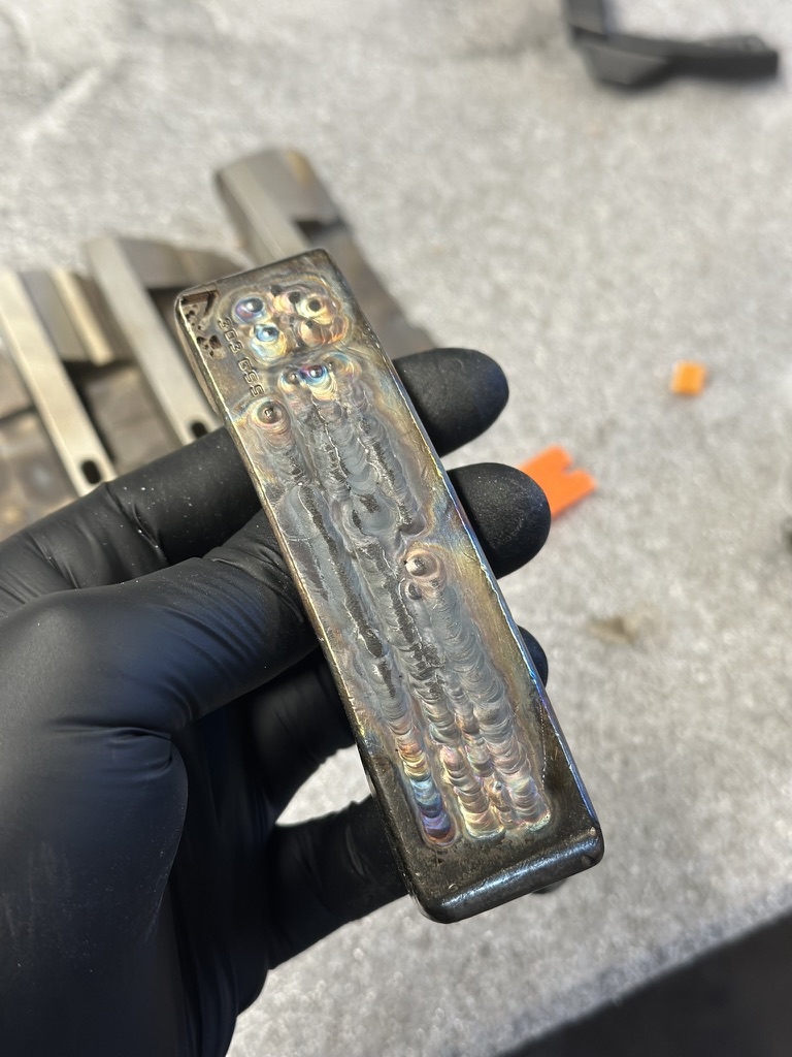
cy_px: 528
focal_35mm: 48
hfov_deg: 30.3
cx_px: 396
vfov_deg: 39.7
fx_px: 1464
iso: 160
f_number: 1.78
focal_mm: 6.86
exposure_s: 1/100
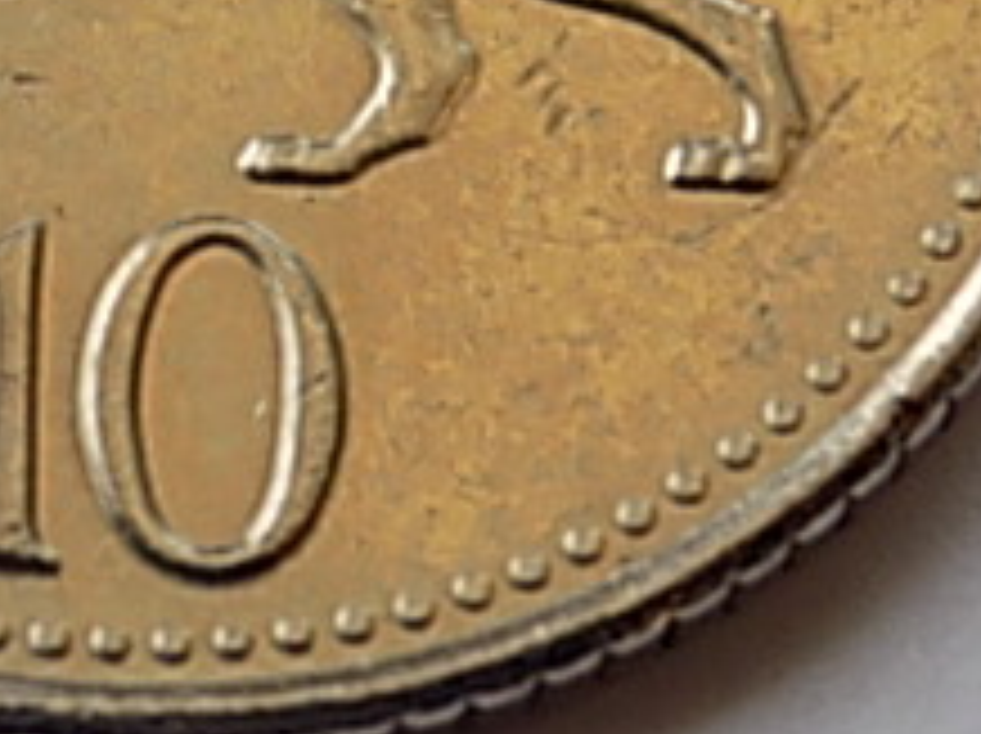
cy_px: -212
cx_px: 99
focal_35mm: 347
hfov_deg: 5.7
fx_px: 9823
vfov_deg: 4.3
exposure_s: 1/30
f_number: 4.8
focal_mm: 20.9
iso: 100
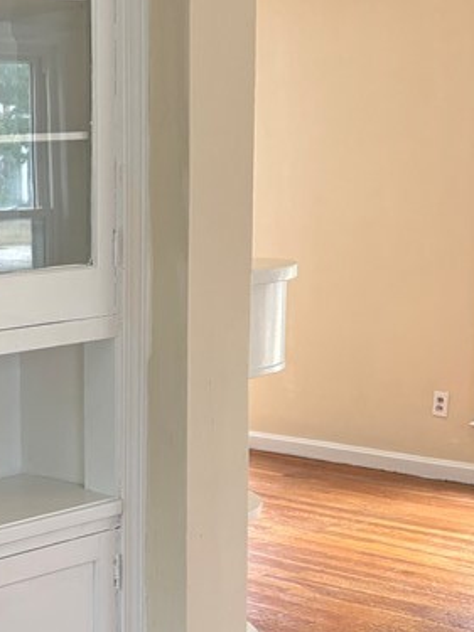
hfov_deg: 19.2
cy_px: 431
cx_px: -133
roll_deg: +1.6
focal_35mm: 71
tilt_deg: -9.1
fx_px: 1297
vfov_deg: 27.2
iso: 125
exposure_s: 1/121
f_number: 1.6
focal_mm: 5.96
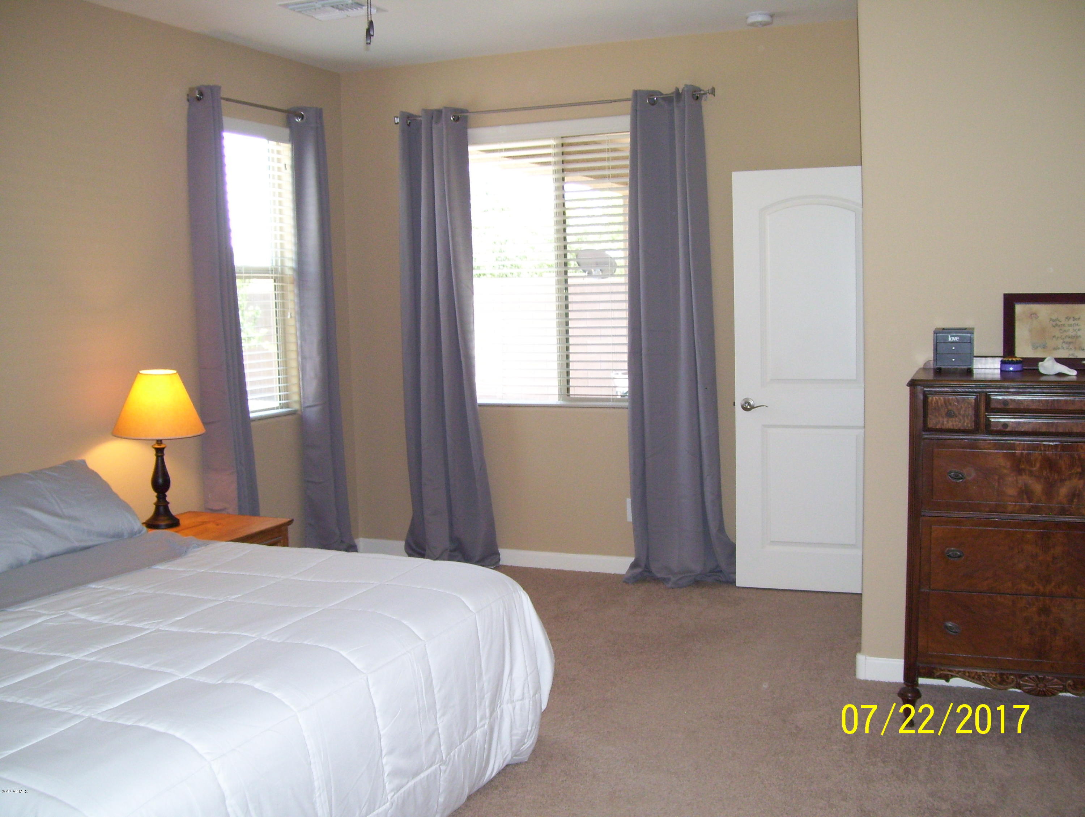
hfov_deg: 51.3
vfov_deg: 39.7
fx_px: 1130
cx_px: 542
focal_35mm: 36
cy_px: 408
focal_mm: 6
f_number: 2.7
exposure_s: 1/60
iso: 200
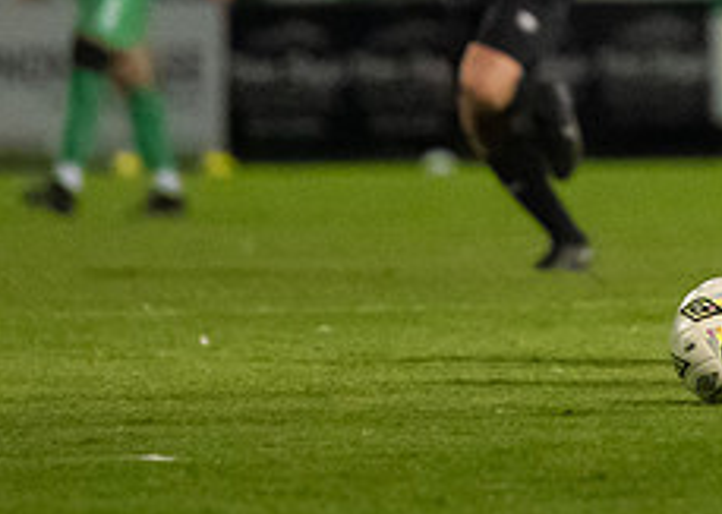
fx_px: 19662
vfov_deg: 1.5
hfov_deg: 2.1
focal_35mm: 960
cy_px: -297
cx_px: 1033
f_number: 2.8
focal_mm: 200
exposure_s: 1/1250
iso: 8000
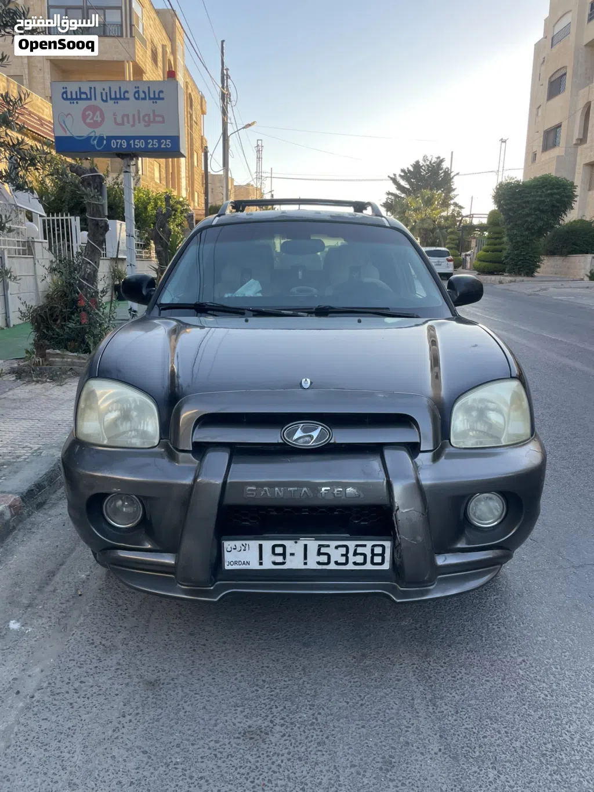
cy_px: 396
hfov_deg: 53.1
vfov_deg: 67.3
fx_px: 595
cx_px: 297
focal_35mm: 26
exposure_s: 1/293
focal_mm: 4.2
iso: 32
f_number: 1.6
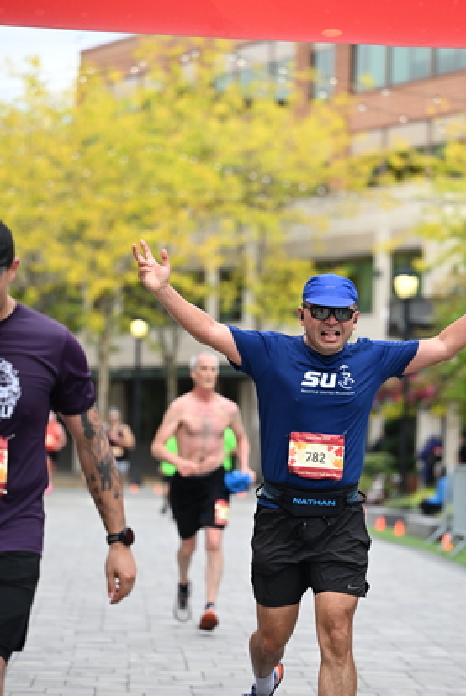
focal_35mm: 146
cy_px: 338
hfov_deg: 9.4
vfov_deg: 14.0
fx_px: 2828
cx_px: 294
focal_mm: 110
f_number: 2.8
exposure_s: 1/2000
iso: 640
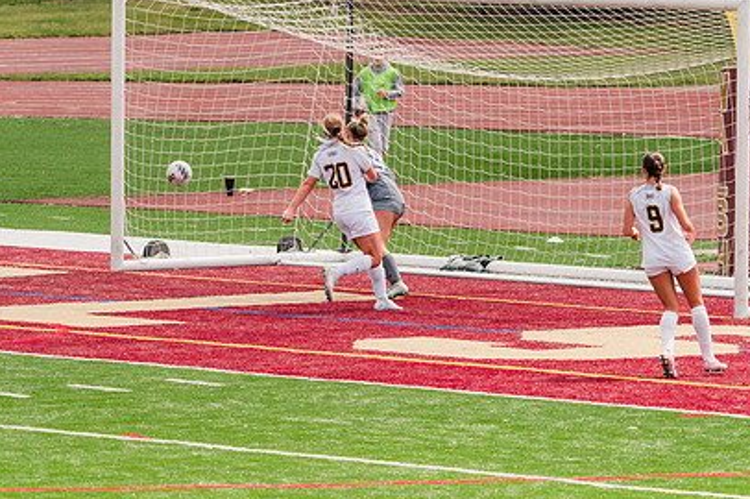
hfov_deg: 5.0
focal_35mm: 409
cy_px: 265
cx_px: 312
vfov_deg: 3.4
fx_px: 8514
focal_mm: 286
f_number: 5.6
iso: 400
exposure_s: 1/1600
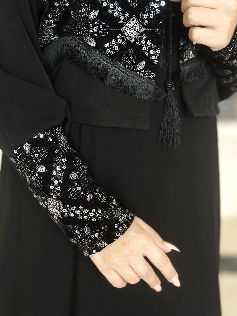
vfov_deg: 39.7
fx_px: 438
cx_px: 118
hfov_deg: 30.3
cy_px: 158
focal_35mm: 48
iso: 250
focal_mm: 6.86
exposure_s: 1/60
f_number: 1.78
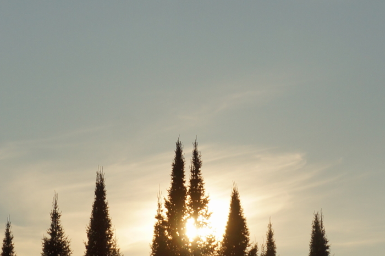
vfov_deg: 22.5
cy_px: 182
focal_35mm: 60
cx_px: 144
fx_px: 641
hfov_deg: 33.3
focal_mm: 28
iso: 100
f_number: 8
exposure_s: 1/400
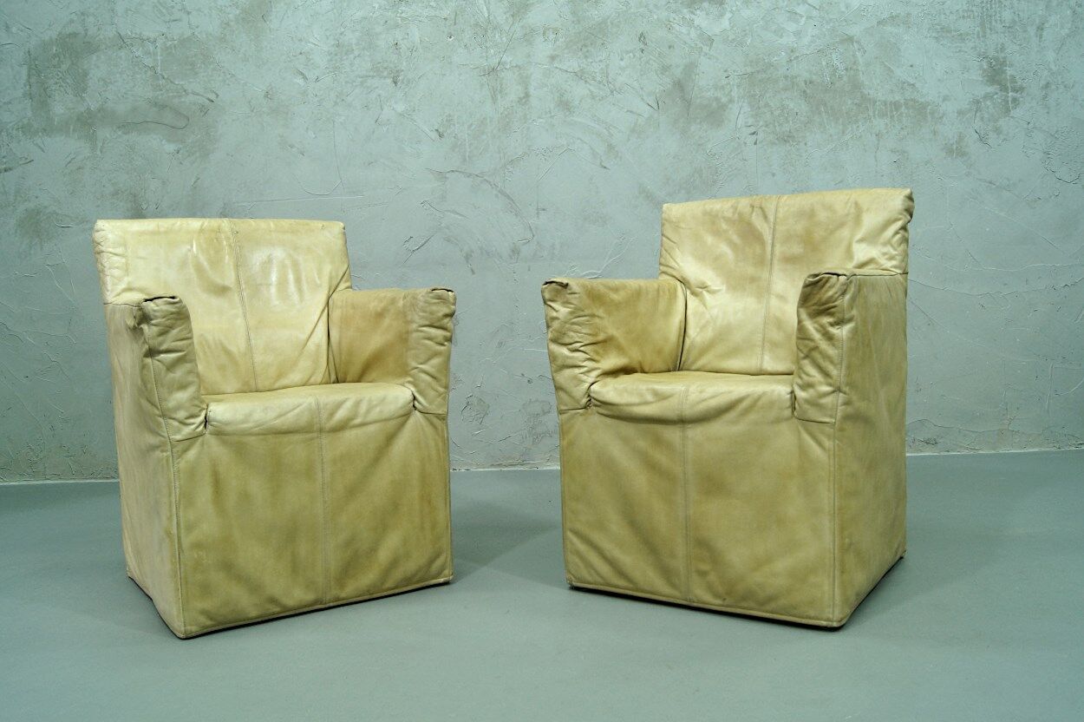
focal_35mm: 30
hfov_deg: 62.0
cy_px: 361
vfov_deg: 43.6
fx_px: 903
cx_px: 542
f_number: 8
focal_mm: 20
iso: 400
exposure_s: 1/13
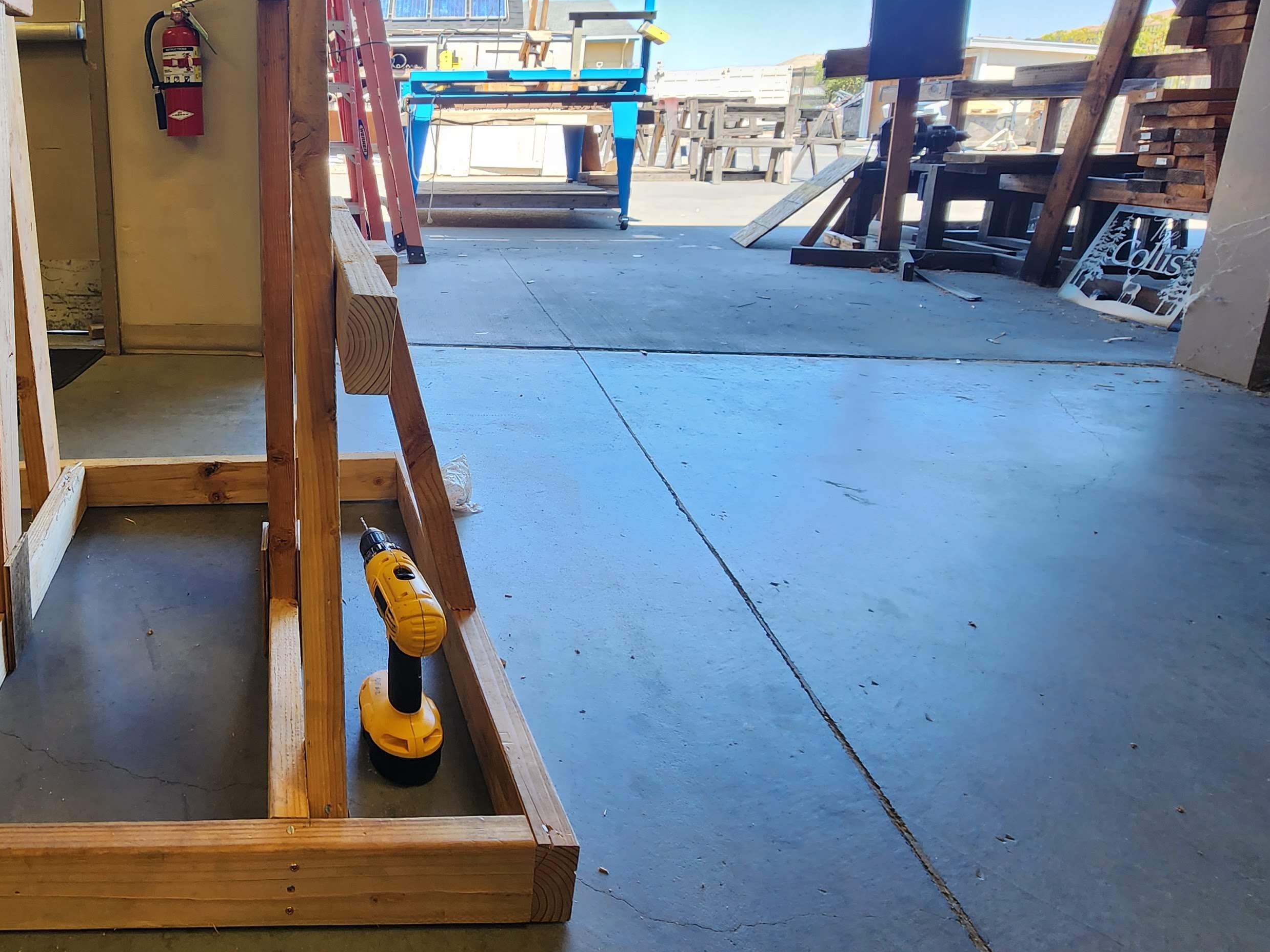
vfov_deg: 62.0
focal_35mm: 21
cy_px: 323
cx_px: 262
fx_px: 770
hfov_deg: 71.4
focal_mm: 2.2
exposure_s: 1/120
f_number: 2.2
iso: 80
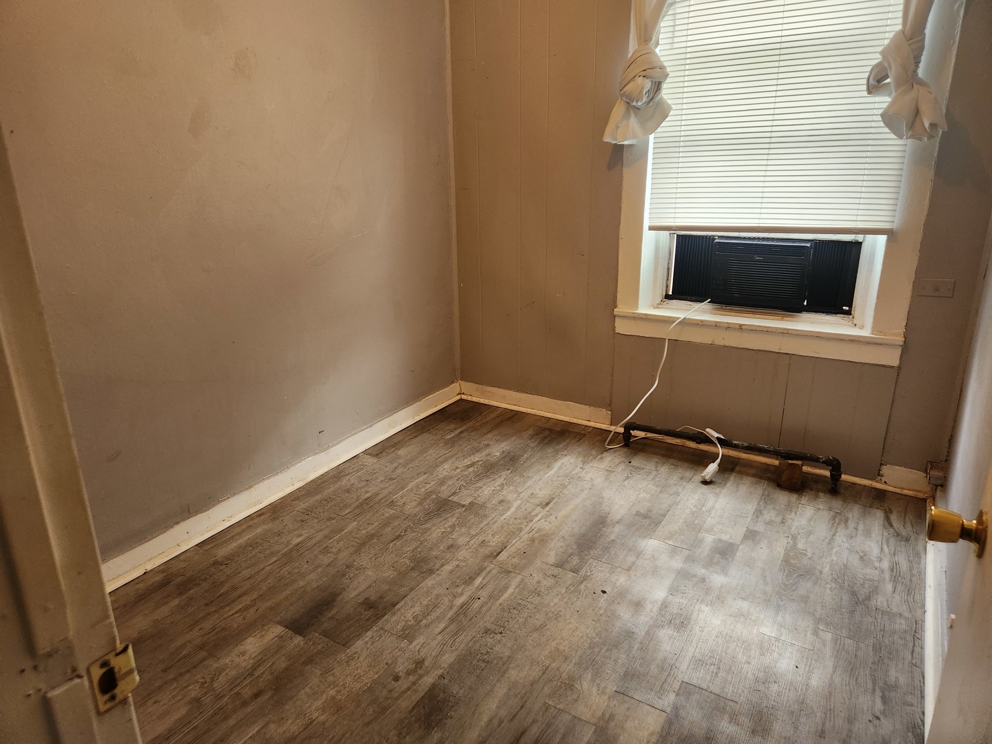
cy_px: 372
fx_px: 659
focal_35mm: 23
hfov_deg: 73.9
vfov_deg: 58.9
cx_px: 496
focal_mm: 5.4
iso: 400
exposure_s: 1/120
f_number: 1.8
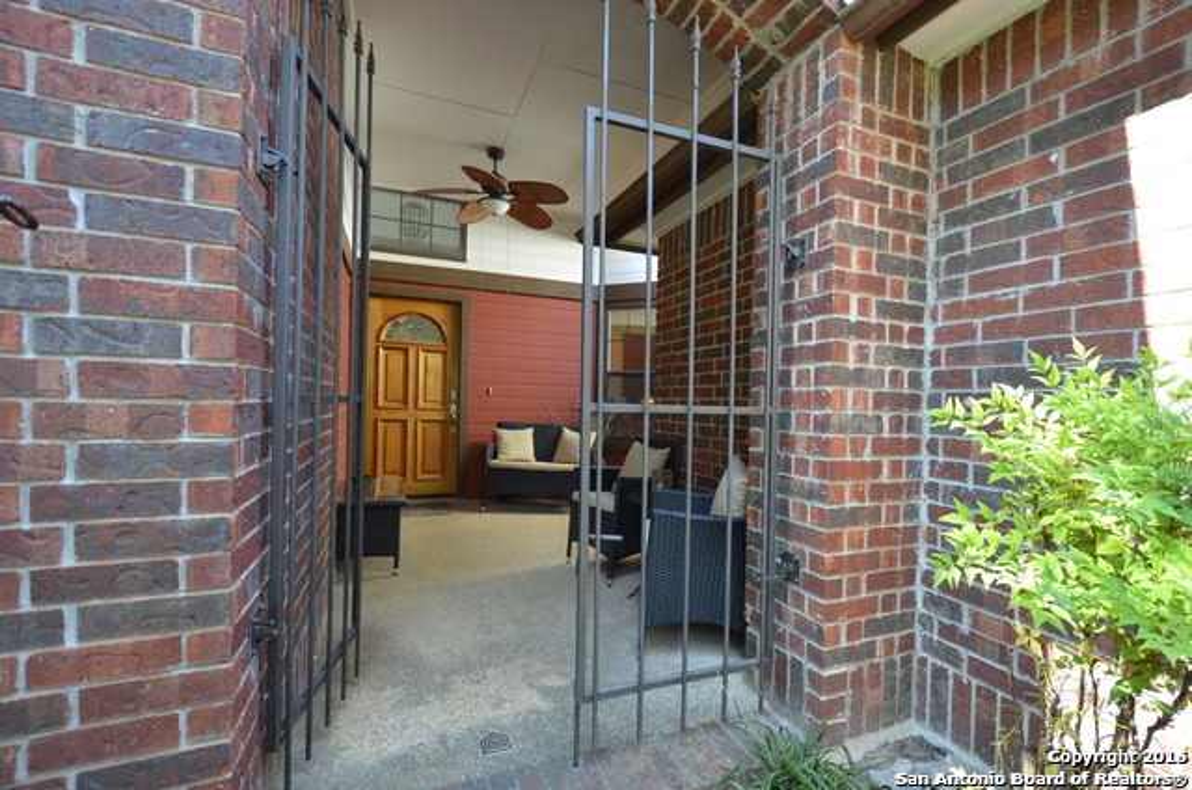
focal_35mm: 15
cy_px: 395
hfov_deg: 100.5
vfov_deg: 77.1
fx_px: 496
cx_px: 596
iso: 400
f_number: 4.5
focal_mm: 10
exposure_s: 1/80
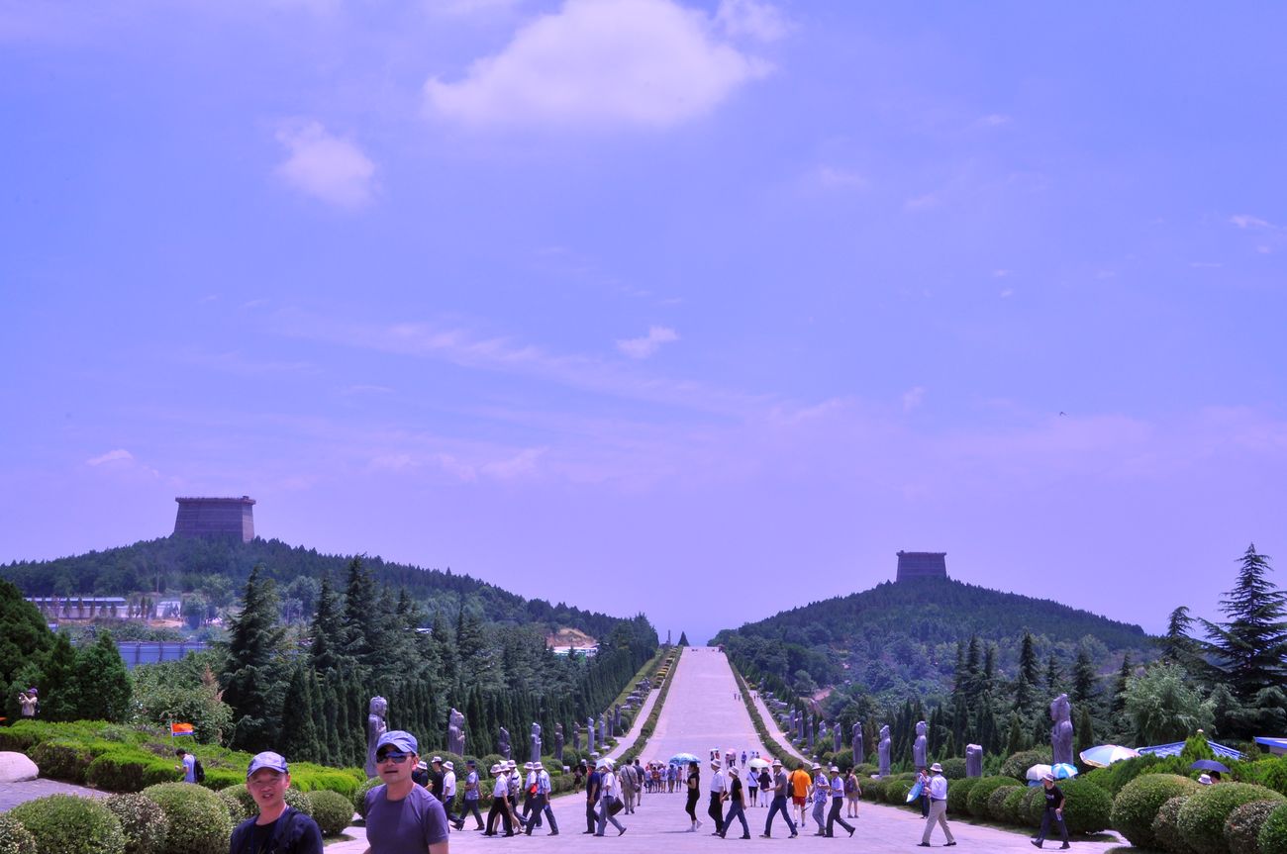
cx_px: 644
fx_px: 1392
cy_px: 427
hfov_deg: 49.6
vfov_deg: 34.1
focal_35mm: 39
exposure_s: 1/125
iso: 200
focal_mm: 26
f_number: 22
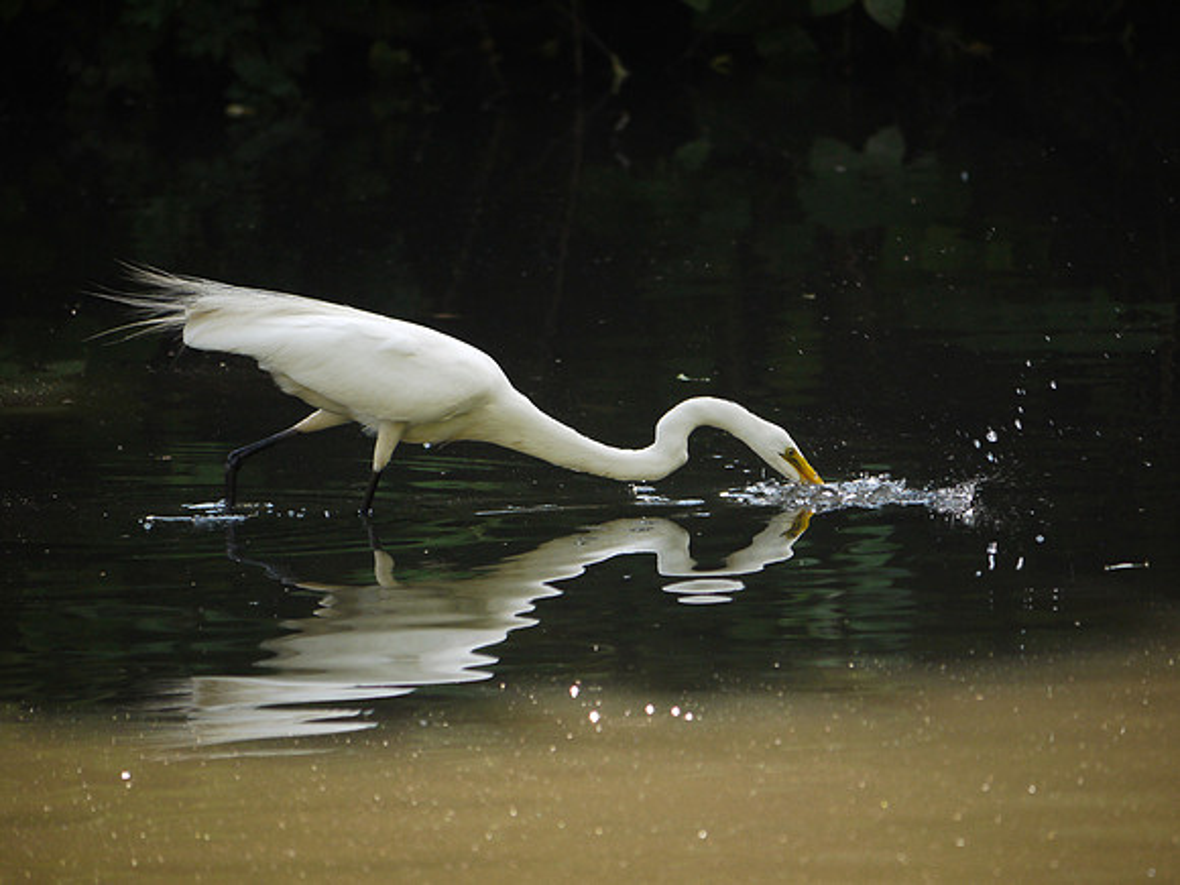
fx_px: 20453
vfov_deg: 2.5
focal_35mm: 600
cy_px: 442
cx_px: 590
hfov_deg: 3.3
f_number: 5.6
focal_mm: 300
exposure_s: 1/320
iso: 400
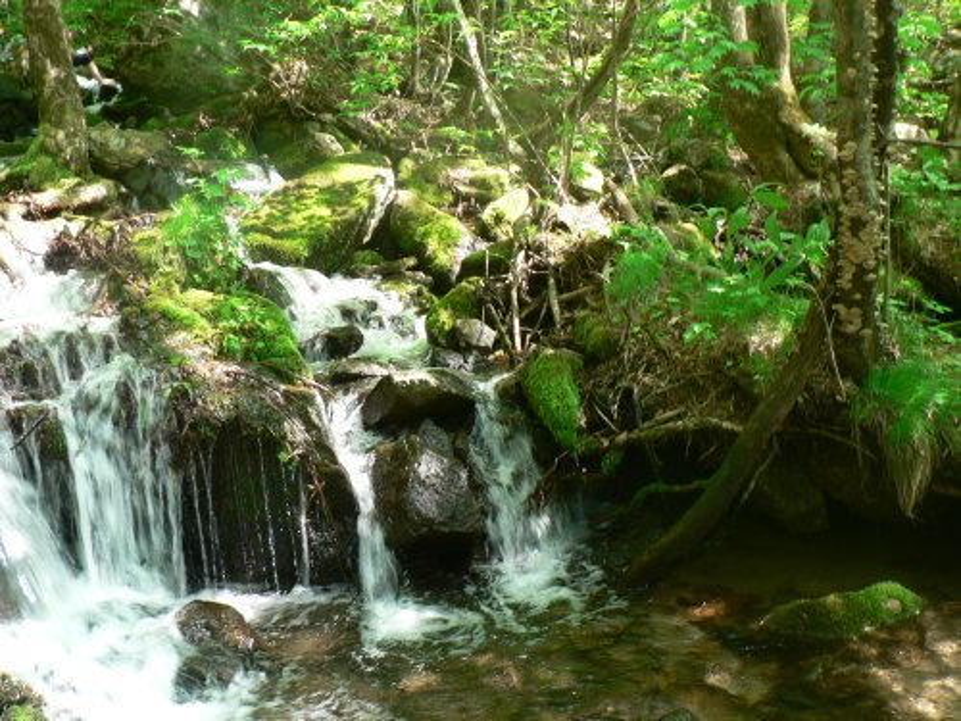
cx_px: 480
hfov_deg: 51.4
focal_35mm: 36
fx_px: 999
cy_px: 360
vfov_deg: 39.7
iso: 80
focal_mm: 6
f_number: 2.8
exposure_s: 1/30
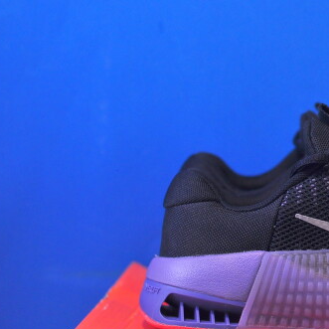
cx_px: 383
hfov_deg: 11.2
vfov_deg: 11.3
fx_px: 1656
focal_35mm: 154
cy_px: 129
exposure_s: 1/250
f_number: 3.2
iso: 250
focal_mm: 50
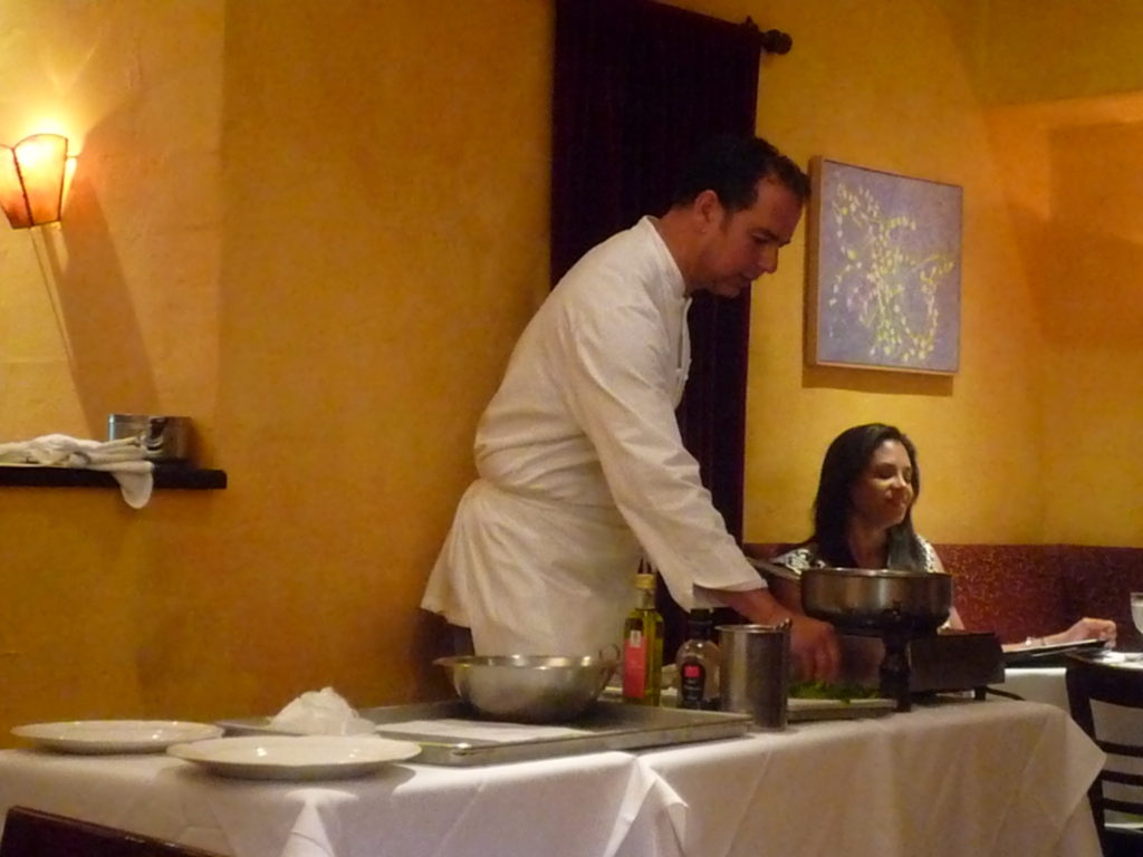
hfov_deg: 26.0
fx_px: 2476
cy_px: 428
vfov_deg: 19.6
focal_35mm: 75
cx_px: 572
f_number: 4.9
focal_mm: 13.2
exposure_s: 1/30
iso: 3200
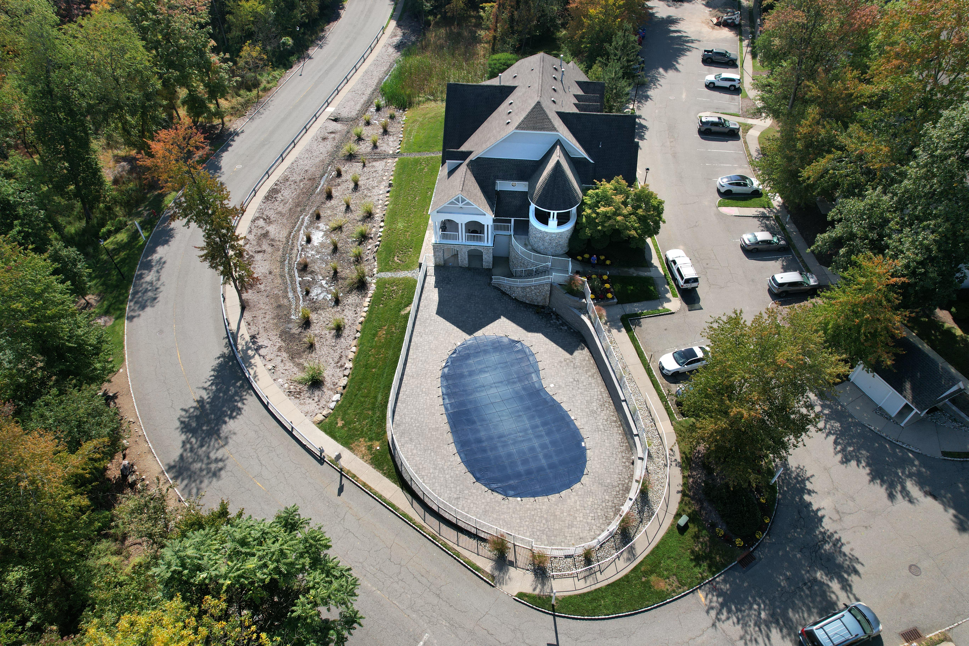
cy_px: 323
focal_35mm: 22
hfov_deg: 78.6
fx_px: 592
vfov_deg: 57.2
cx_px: 484
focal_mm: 8.38
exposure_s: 1/1250
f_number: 2.8
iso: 100
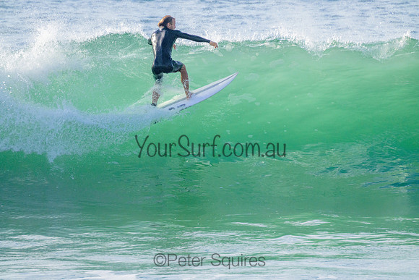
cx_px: 210
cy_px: 140
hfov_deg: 2.6
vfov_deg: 1.7
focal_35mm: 800
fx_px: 9313
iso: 2000
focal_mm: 800
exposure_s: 1/2000
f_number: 11
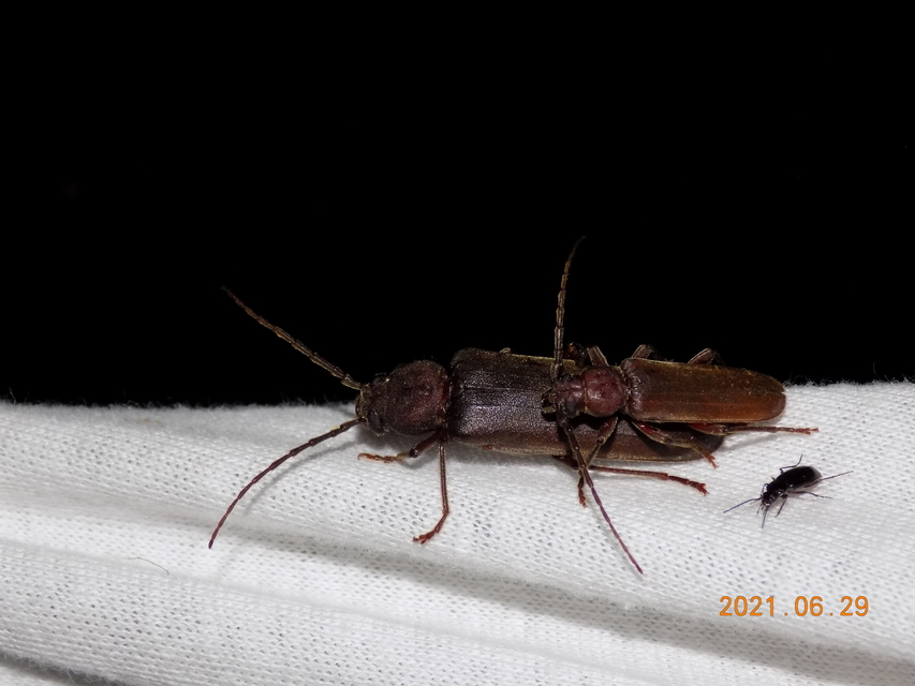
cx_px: 458
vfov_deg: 12.6
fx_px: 3120
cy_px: 343
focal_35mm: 118
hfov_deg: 16.7
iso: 200
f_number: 4.8
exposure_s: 1/30
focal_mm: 20.9
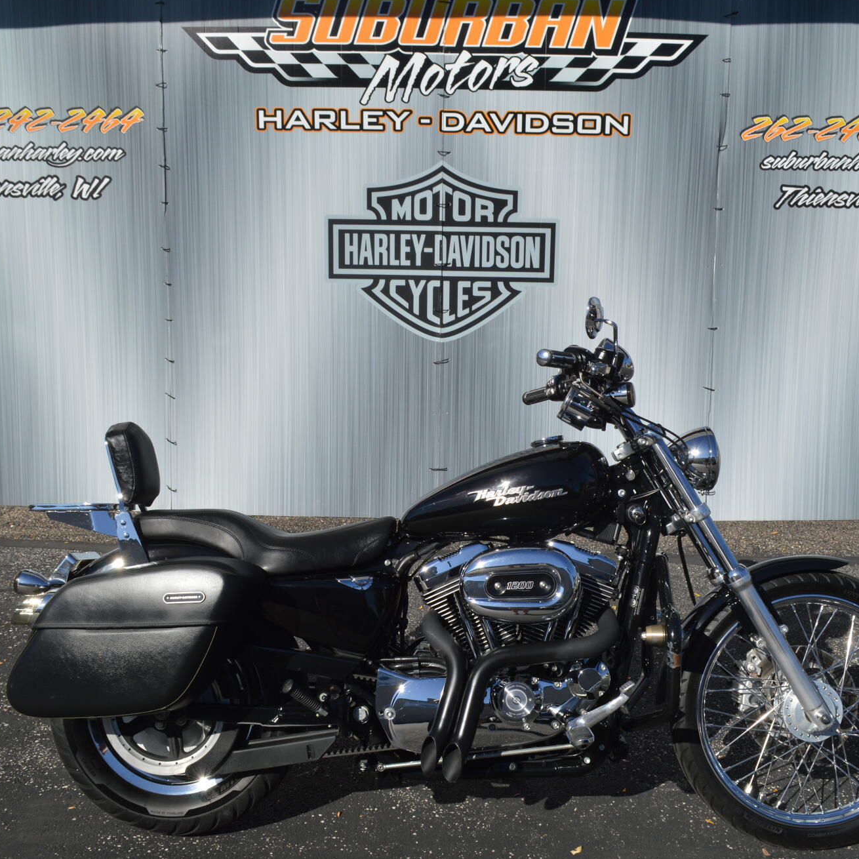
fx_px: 983
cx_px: 458
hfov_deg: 47.2
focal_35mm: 35
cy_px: 427
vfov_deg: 47.2
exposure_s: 1/320
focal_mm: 18
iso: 100
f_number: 9
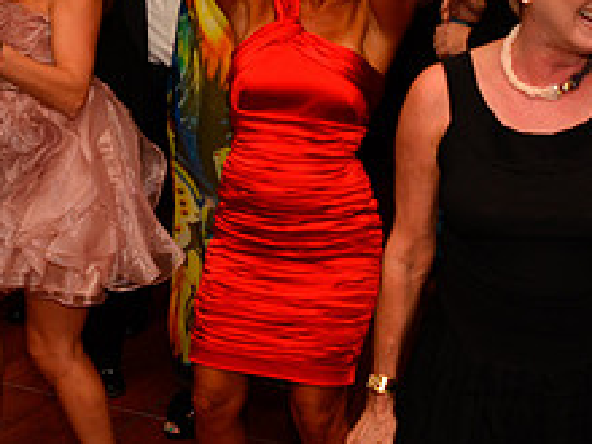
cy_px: 137
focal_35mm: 91
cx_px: 67
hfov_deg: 21.1
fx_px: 1556
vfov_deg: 16.2
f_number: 5
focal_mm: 24
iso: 400
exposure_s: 1/60
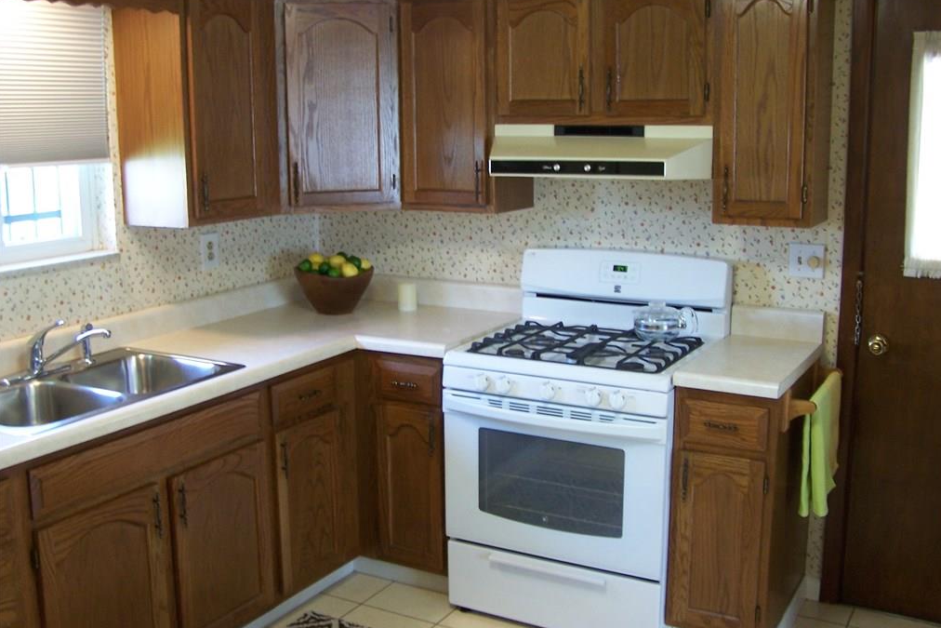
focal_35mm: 40
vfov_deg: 33.4
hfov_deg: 48.5
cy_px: 286
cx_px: 472
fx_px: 1046
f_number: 2.8
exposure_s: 1/13
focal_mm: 6.3
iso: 140
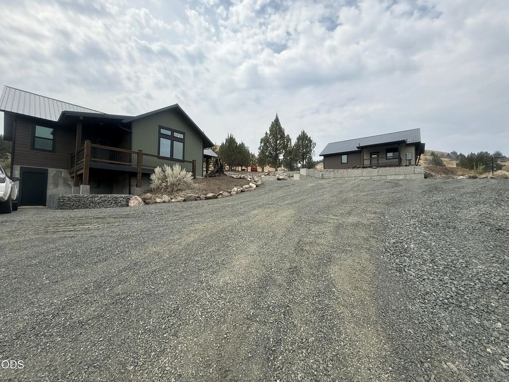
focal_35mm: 14
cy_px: 191
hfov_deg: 102.1
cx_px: 254
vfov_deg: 85.7
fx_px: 206
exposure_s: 1/2092
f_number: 2.2
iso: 50
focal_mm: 2.22
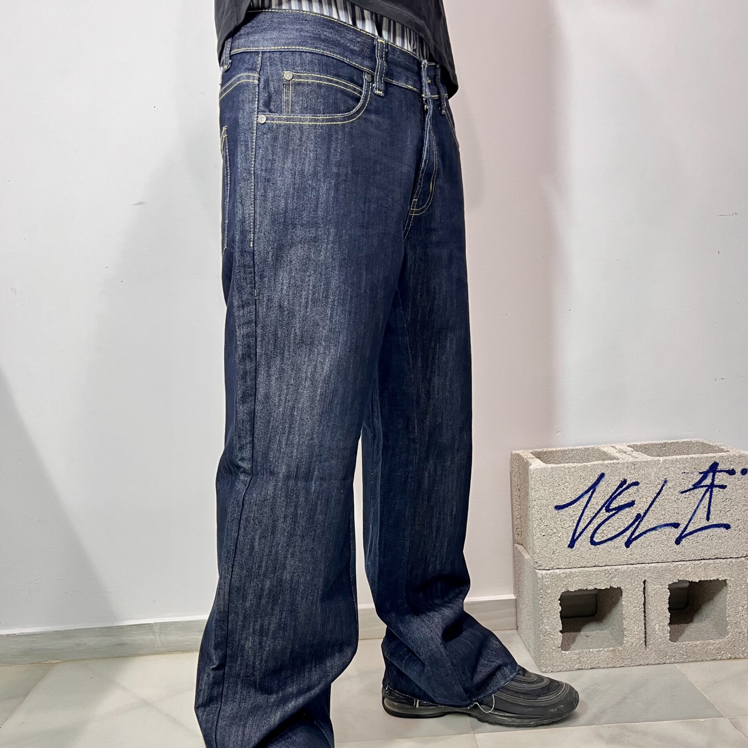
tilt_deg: -9.6
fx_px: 758
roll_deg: +4.2
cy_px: 445
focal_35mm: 31
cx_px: 372
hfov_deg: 52.5
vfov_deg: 52.2
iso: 125
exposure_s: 1/50
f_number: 1.6
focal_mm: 5.1
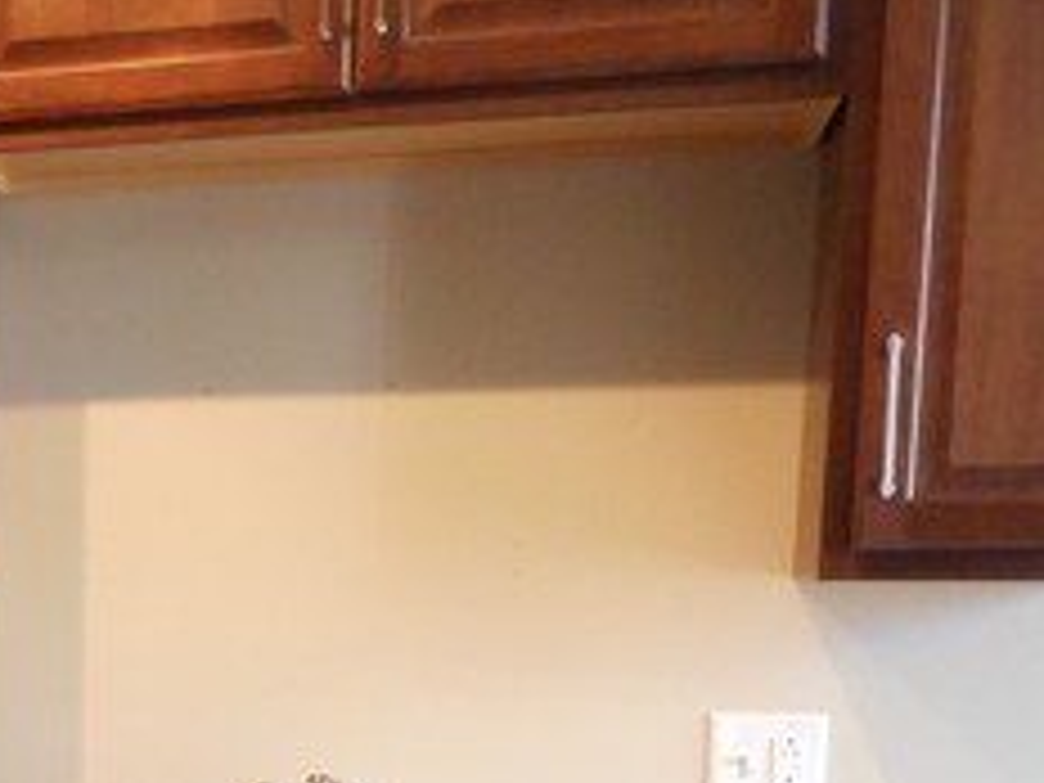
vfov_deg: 20.2
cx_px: -171
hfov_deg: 25.6
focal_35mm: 69
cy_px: 886
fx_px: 2081
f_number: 3.7
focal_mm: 4.5
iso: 360
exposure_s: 1/30
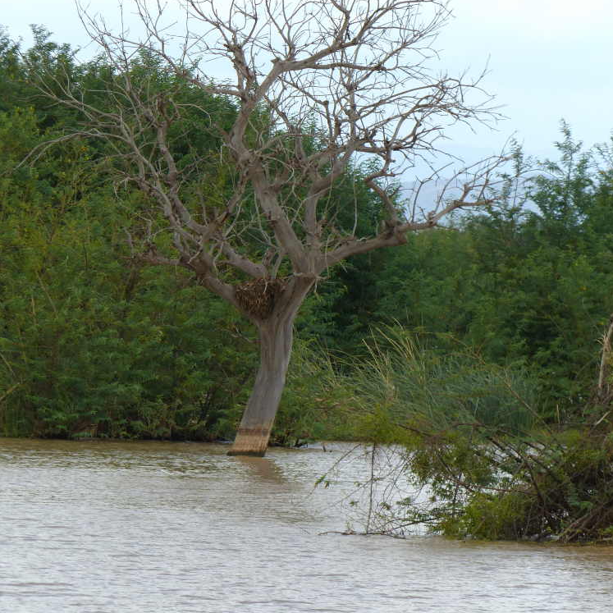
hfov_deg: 4.3
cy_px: 256
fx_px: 8174
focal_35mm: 408
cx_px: 307
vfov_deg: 4.3
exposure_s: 1/1000
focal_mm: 62.1
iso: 100
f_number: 4
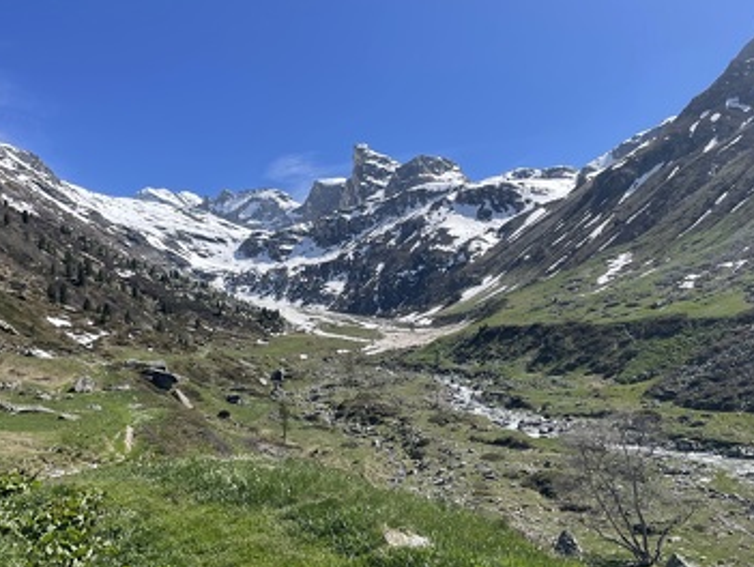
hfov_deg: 55.3
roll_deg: +4.8
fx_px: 720
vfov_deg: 43.0
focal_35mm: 33
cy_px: 270
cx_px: 369
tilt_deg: +10.0
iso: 32
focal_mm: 4.2
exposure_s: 1/3300
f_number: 1.6
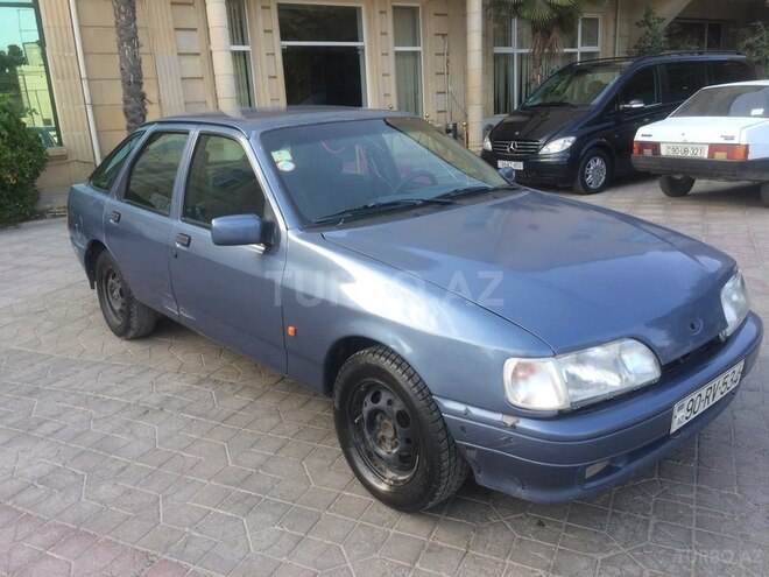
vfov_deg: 48.2
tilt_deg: -17.1
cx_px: 384
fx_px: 644
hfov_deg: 61.7
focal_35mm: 29
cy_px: 288
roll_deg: +2.7
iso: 32
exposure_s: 1/182
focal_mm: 4.15
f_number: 2.2
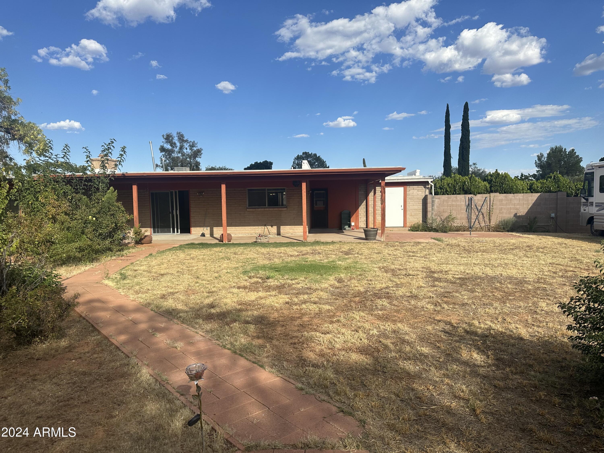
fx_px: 419
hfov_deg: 71.6
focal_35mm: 24
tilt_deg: -3.0
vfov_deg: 56.8
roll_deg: +0.7
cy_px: 226
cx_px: 302
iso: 80
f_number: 1.78
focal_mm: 6.86
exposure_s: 1/4545
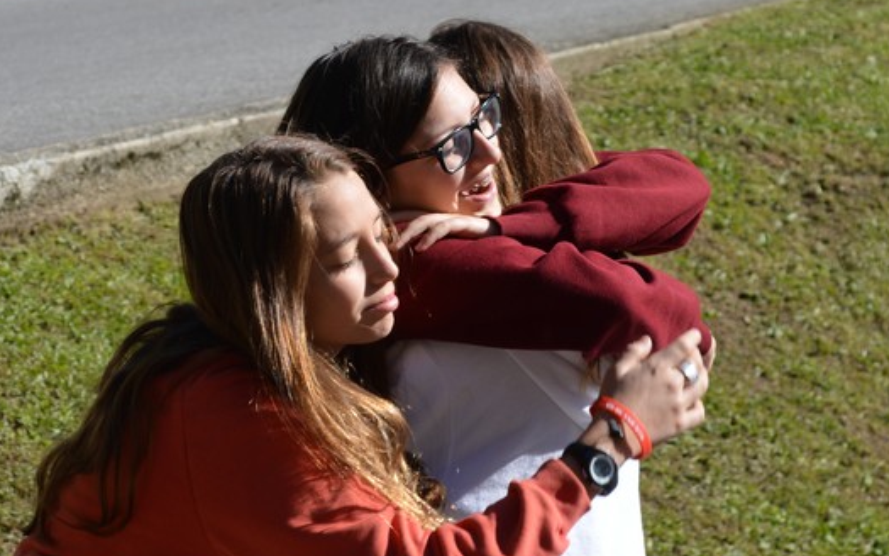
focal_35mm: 164
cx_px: 478
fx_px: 3973
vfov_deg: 8.0
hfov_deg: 12.8
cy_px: 182
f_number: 6.3
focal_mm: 55
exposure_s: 1/320
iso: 100
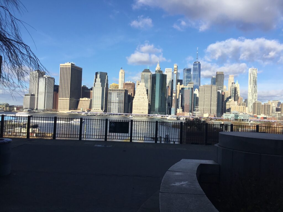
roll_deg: -2.1
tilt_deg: +1.7
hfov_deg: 58.4
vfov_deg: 45.4
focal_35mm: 31
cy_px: 106
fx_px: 253
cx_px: 142
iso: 25
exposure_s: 1/1253
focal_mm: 3.3
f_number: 2.4
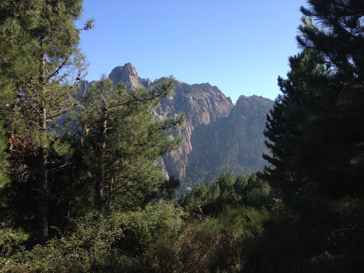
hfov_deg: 52.6
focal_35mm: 35
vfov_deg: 40.7
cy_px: 136
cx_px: 182
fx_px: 368
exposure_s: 1/905
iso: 64
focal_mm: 4.28
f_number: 2.4
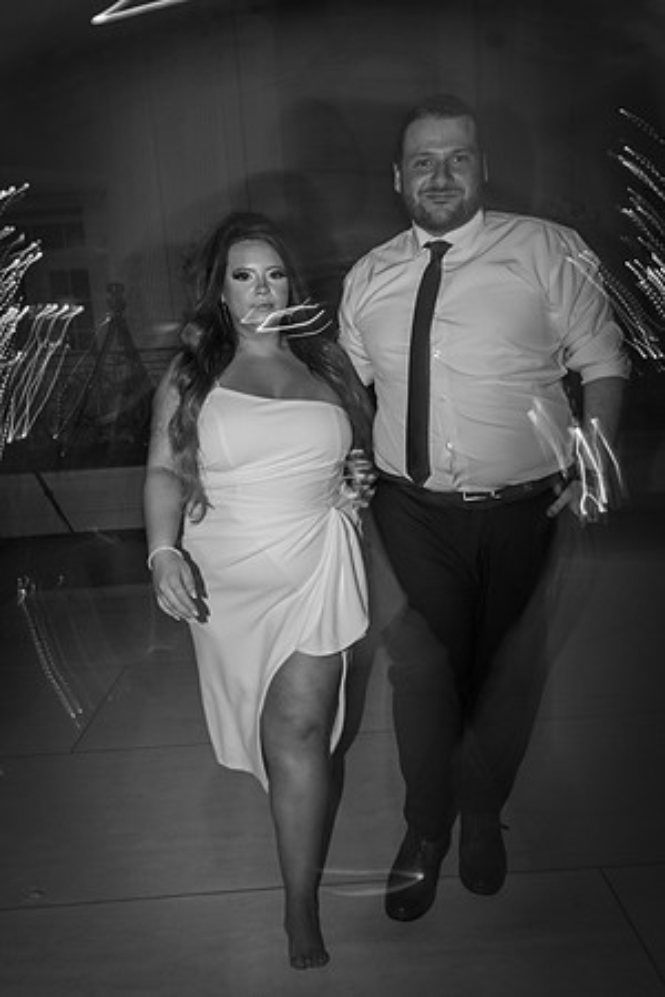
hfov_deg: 47.9
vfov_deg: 67.4
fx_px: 748
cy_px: 498
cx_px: 332
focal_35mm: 27
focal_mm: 18
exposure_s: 1/1.67
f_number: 8
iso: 125
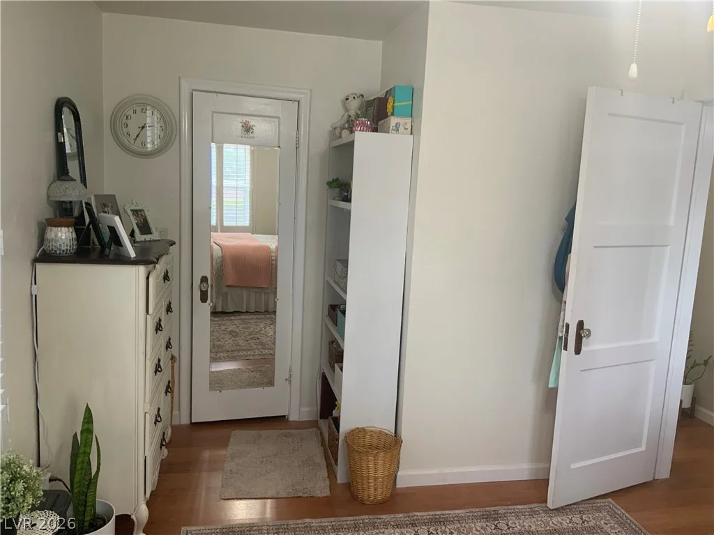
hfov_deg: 61.7
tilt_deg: -8.4
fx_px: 598
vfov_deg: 48.2
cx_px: 357
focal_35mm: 29
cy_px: 268
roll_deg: -3.1
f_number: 1.8
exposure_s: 1/60
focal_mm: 3
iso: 50
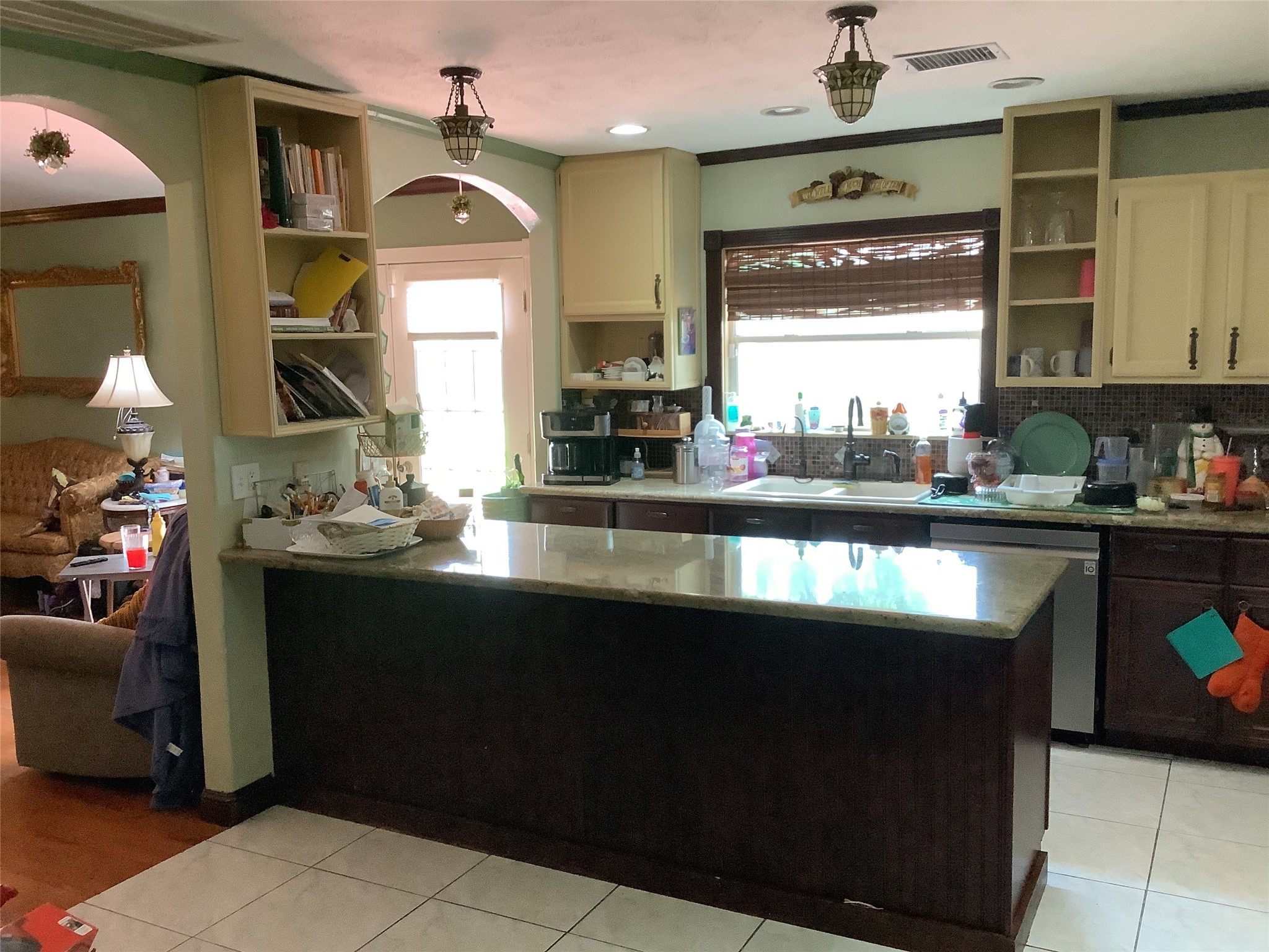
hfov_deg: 58.4
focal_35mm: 31
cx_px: 634
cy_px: 476
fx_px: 1136
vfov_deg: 45.4
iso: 320
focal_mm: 3.3
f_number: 2.4
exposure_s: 1/60
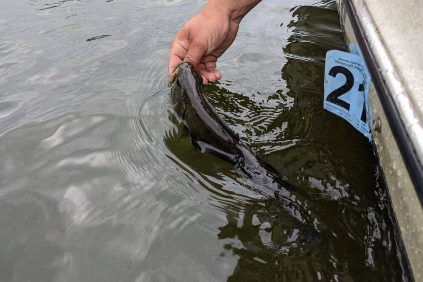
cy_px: 135
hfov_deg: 63.7
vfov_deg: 44.9
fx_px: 341
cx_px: 212
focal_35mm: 29
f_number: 1.73
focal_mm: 4.38
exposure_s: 1/835
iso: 55
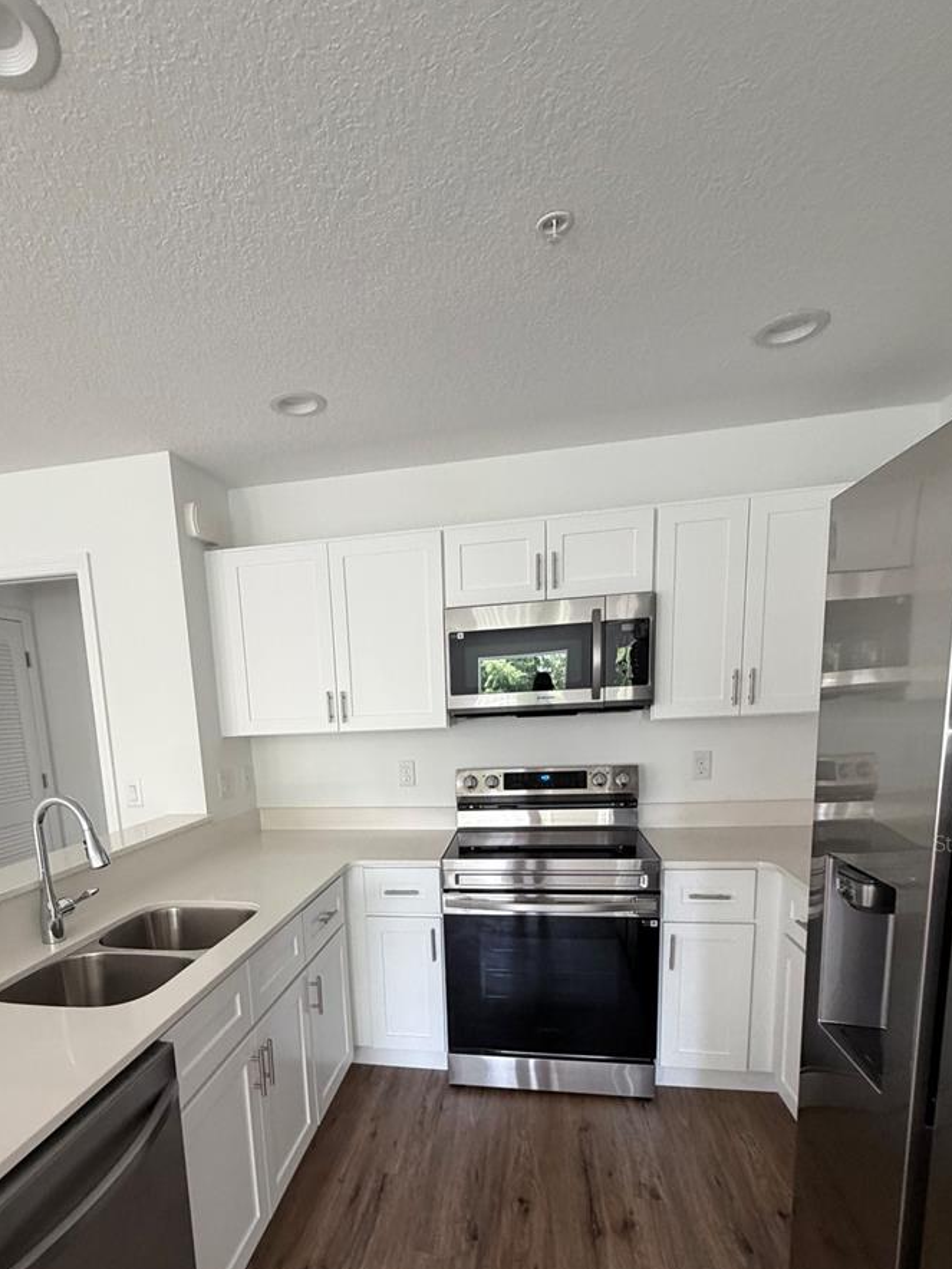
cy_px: 843
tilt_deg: -9.4
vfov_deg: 81.9
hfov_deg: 68.1
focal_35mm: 19
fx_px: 697
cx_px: 389
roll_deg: +2.8
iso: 320
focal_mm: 2.22
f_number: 2.2
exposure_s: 1/65
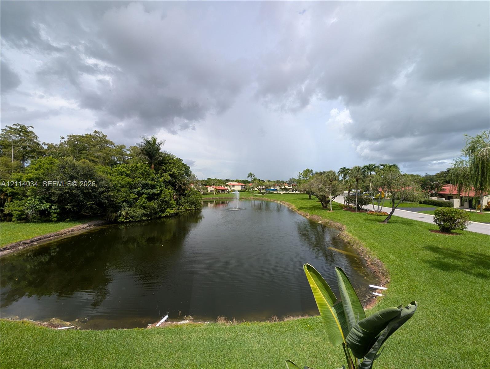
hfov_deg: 110.5
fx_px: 170
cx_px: 245
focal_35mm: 12
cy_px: 184
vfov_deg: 94.6
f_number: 1.7
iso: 53
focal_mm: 2.02
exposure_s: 1/2882
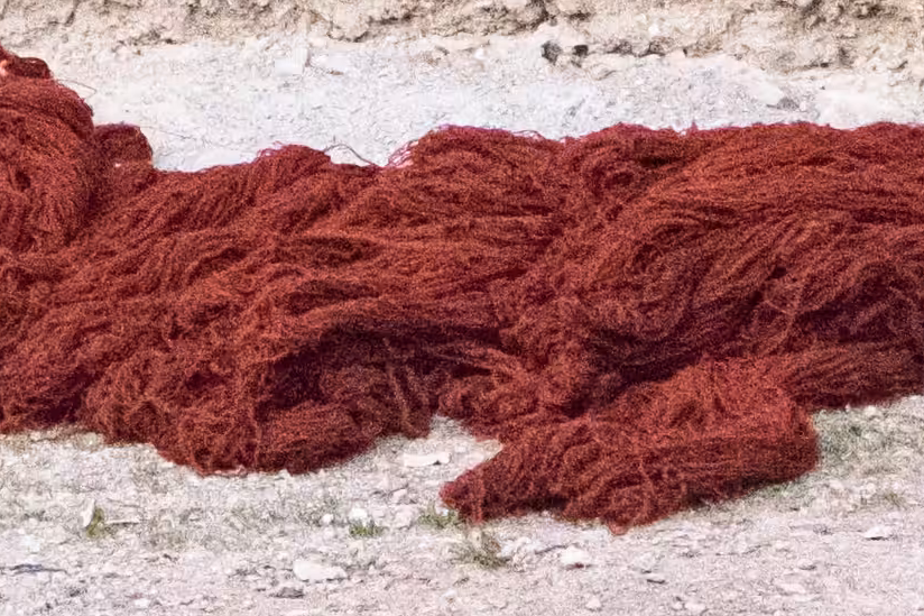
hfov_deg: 8.8
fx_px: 5491
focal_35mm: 214
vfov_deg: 6.2
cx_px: -1250
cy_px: -669
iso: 6400
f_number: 4.5
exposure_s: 1/3000
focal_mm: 24.3
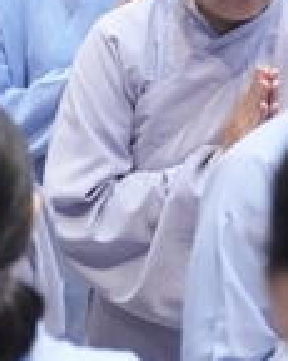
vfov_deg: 5.9
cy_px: -94
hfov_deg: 4.7
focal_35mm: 326
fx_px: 3477
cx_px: 218
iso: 5000
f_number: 2.5
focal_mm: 77
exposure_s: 1/320
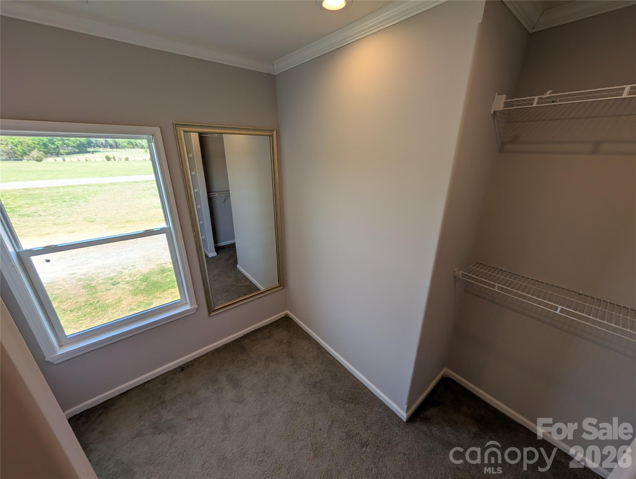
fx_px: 221
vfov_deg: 94.6
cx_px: 318
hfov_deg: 110.5
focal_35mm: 12
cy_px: 240
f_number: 1.7
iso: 57
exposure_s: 1/368
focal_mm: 2.02
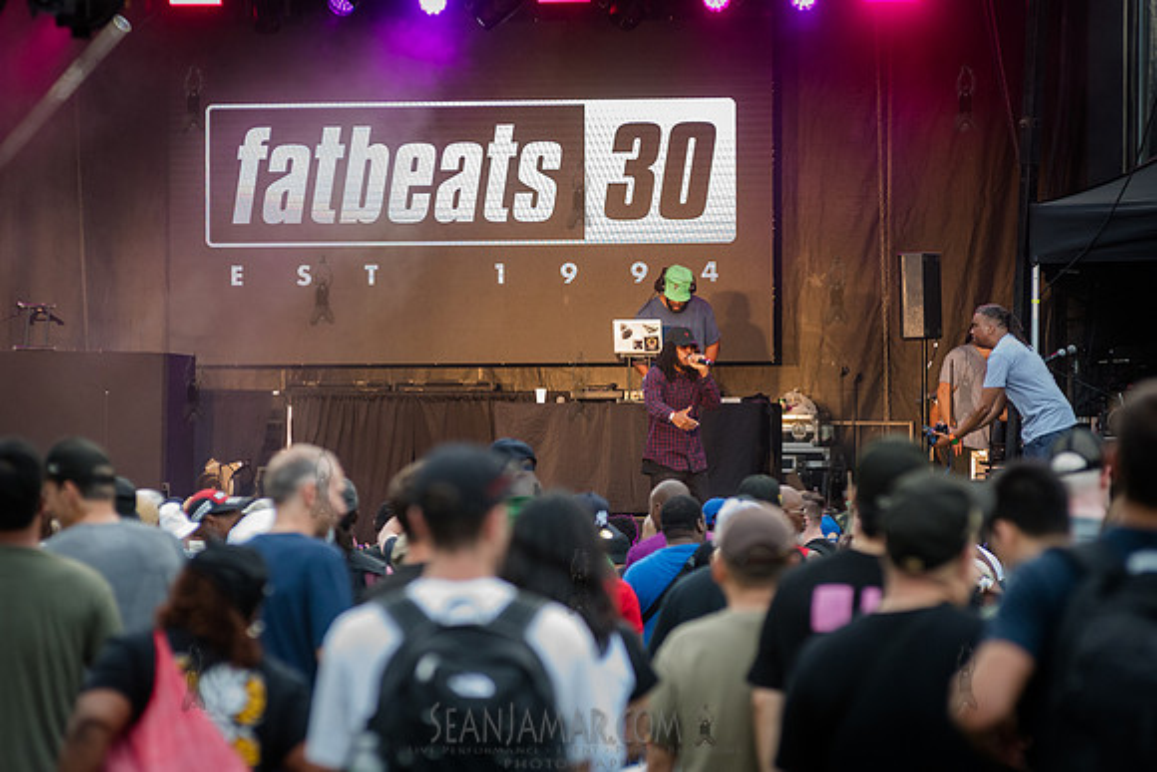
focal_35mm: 226
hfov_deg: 9.1
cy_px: 397
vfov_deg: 6.1
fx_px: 7272
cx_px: 633
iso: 2000
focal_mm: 185
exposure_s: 1/320
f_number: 4
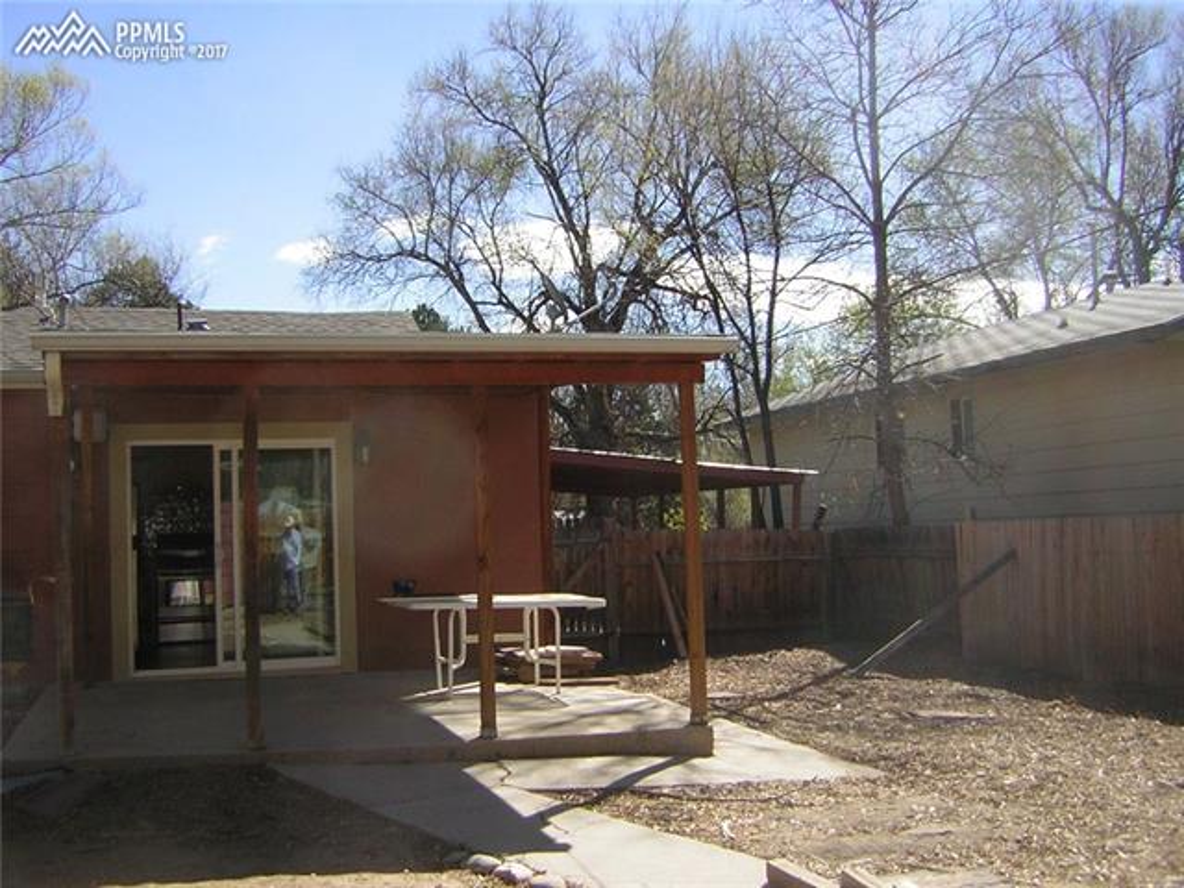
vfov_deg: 39.7
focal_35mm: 36
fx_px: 1231
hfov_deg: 51.4
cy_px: 444
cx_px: 592
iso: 50
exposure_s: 1/246
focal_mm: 4.7
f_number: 5.2
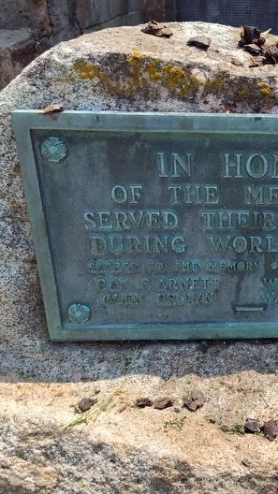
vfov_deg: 52.7
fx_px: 498
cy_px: 265
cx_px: 277
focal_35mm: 38
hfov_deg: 29.2
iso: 100
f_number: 1.8
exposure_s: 1/1105
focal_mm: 5.56
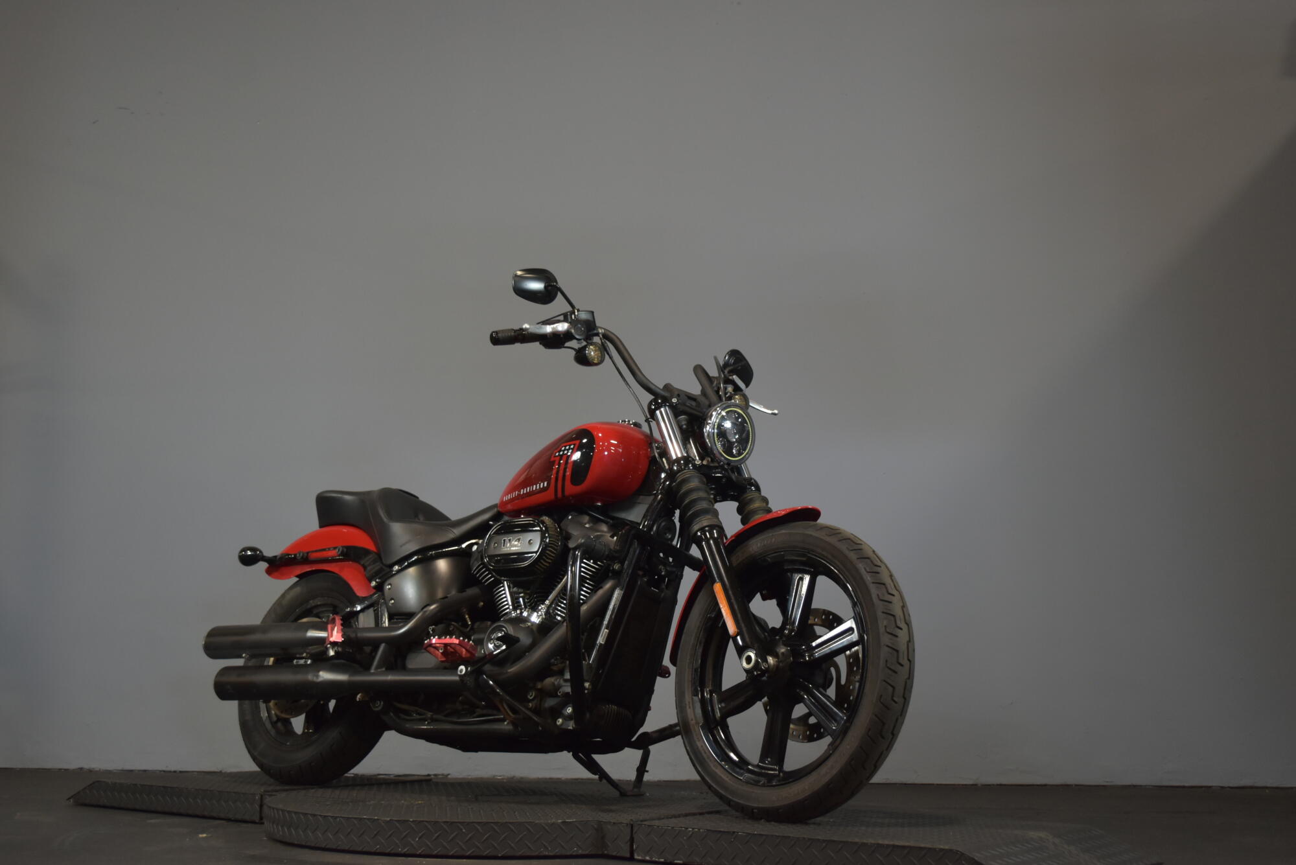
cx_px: 648
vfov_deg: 31.9
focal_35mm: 42
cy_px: 432
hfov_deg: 46.4
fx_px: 1512
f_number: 4.5
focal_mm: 28
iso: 720
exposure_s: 1/30
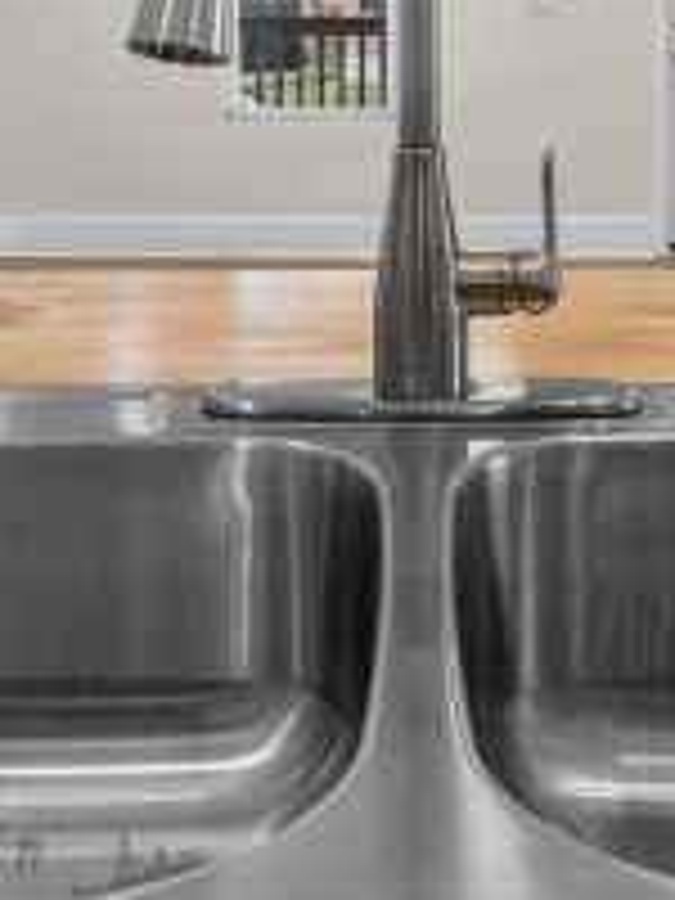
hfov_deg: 26.9
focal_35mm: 54
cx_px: 428
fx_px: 1404
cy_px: -45
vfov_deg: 32.1
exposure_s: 1/25
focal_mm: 10
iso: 400
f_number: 8
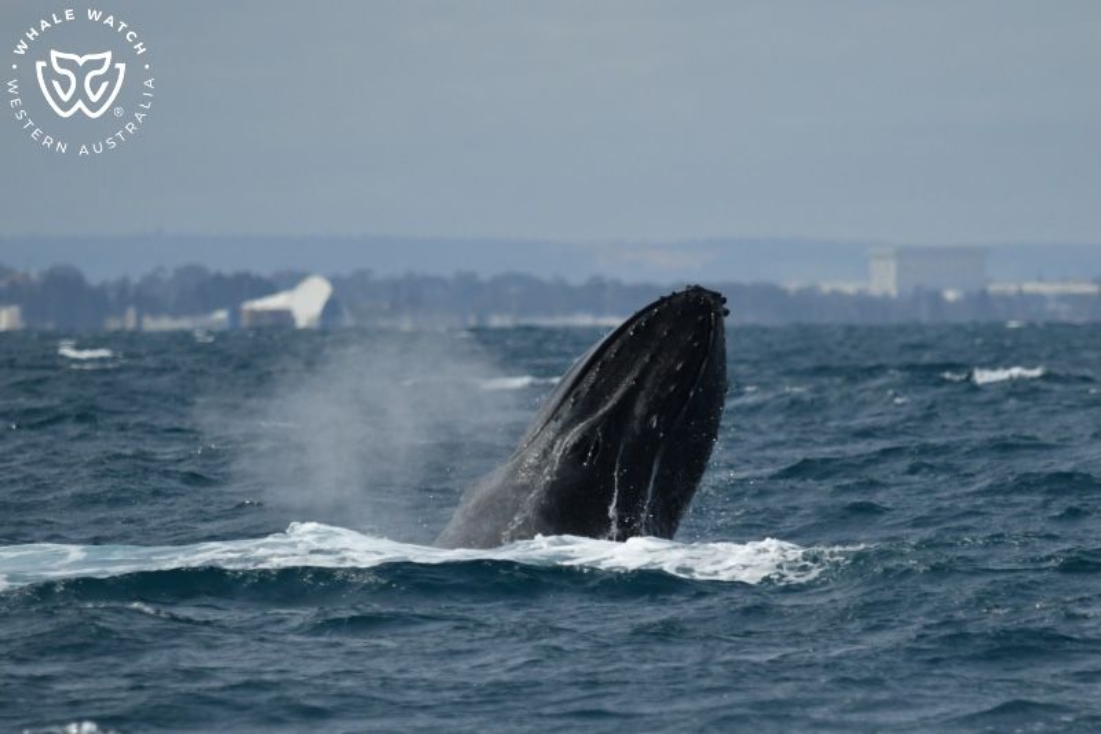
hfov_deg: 4.3
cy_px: 367
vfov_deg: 2.9
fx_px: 14676
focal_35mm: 480
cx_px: 550
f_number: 6.3
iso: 800
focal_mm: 480
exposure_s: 1/8000
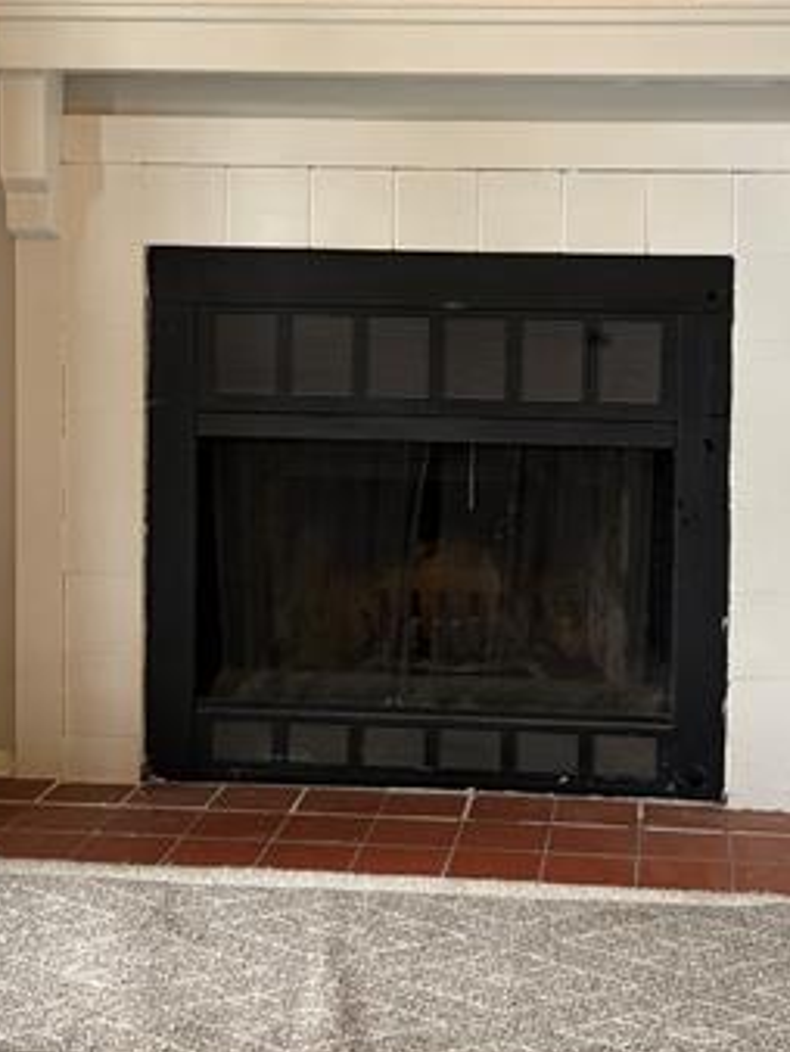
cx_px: 504
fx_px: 1793
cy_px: 339
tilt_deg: -2.9
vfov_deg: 32.4
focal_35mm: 59
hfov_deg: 24.8
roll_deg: -0.7
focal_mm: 5.96
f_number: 1.6
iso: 200
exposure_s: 1/60
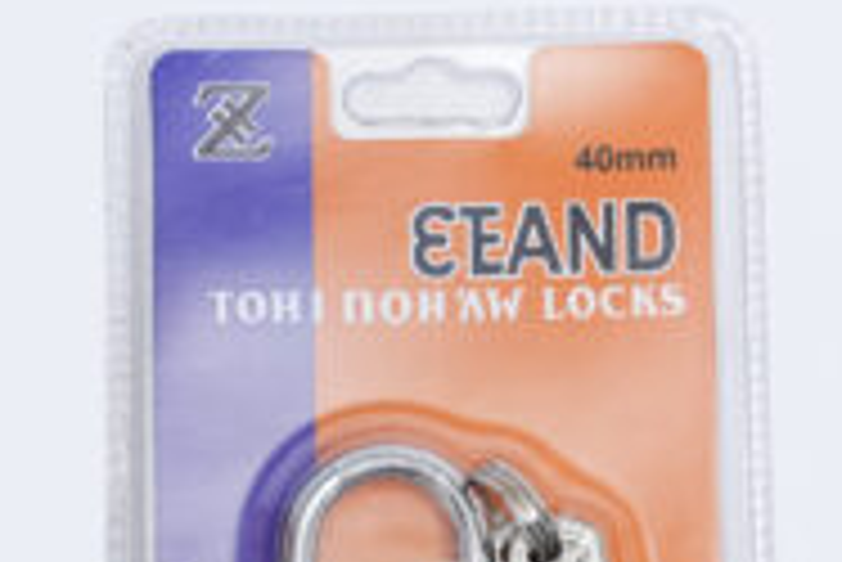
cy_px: 483
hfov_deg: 12.7
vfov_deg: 8.5
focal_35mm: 161
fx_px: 3768
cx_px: 446
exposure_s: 1/200
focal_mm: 70
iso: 3200
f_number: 9
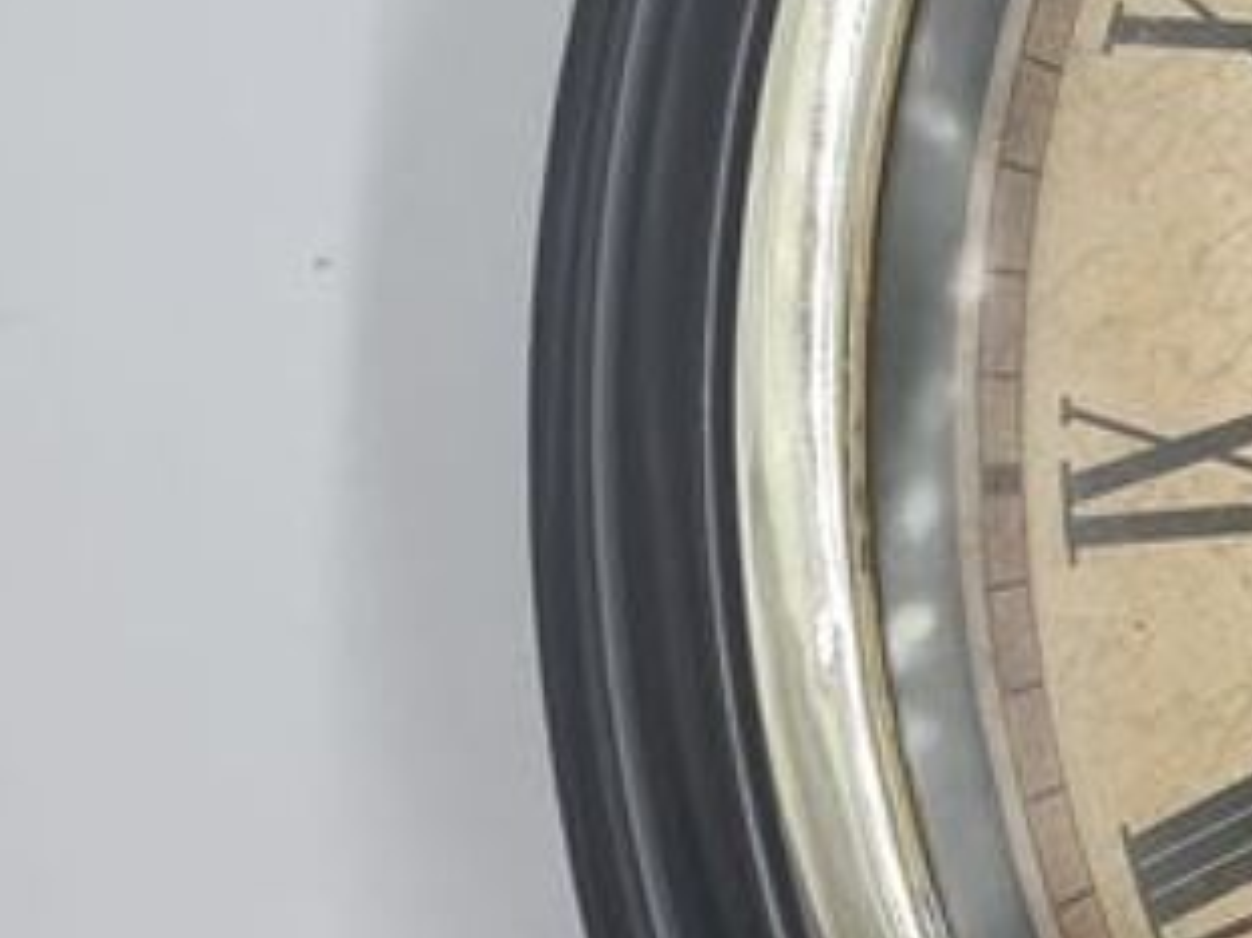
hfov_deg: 17.2
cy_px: 151
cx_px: 1880
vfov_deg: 14.3
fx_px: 3724
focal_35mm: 103
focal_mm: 6.7
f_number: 1.8
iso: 50
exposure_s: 1/104
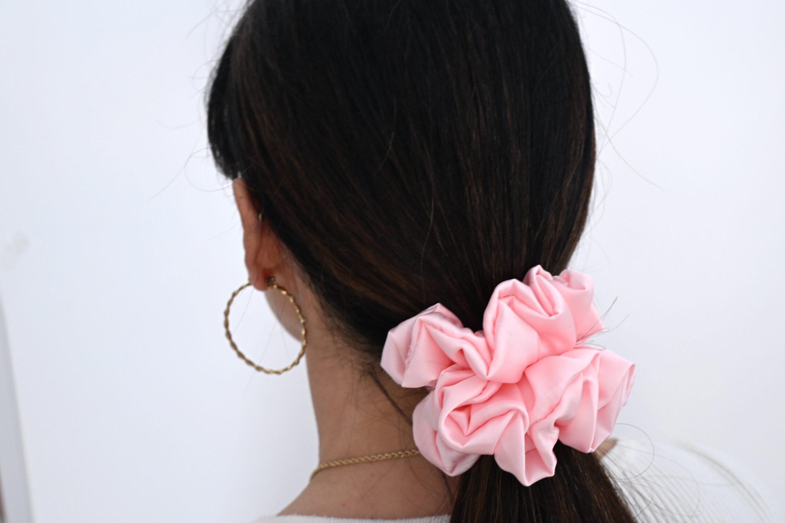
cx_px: 440
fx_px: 1081
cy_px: 297
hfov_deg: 39.9
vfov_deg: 27.2
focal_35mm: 50
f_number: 4.8
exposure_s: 1/6
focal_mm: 29
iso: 200
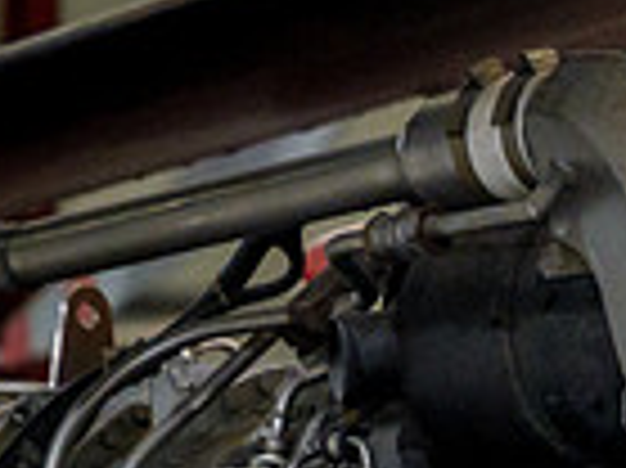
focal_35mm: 483
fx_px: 8727
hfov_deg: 4.1
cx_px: 535
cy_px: 580
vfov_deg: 3.1
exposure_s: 1/60
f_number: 4
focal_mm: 52
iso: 2000
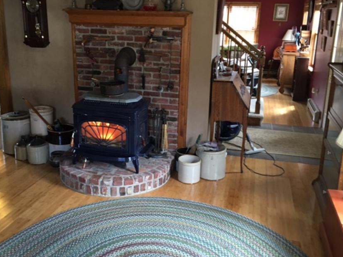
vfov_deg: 39.6
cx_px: 156
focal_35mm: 36
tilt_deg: -14.1
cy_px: 111
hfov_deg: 51.3
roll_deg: +0.0
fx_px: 357
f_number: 2.2
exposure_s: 1/30
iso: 100
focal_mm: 4.15
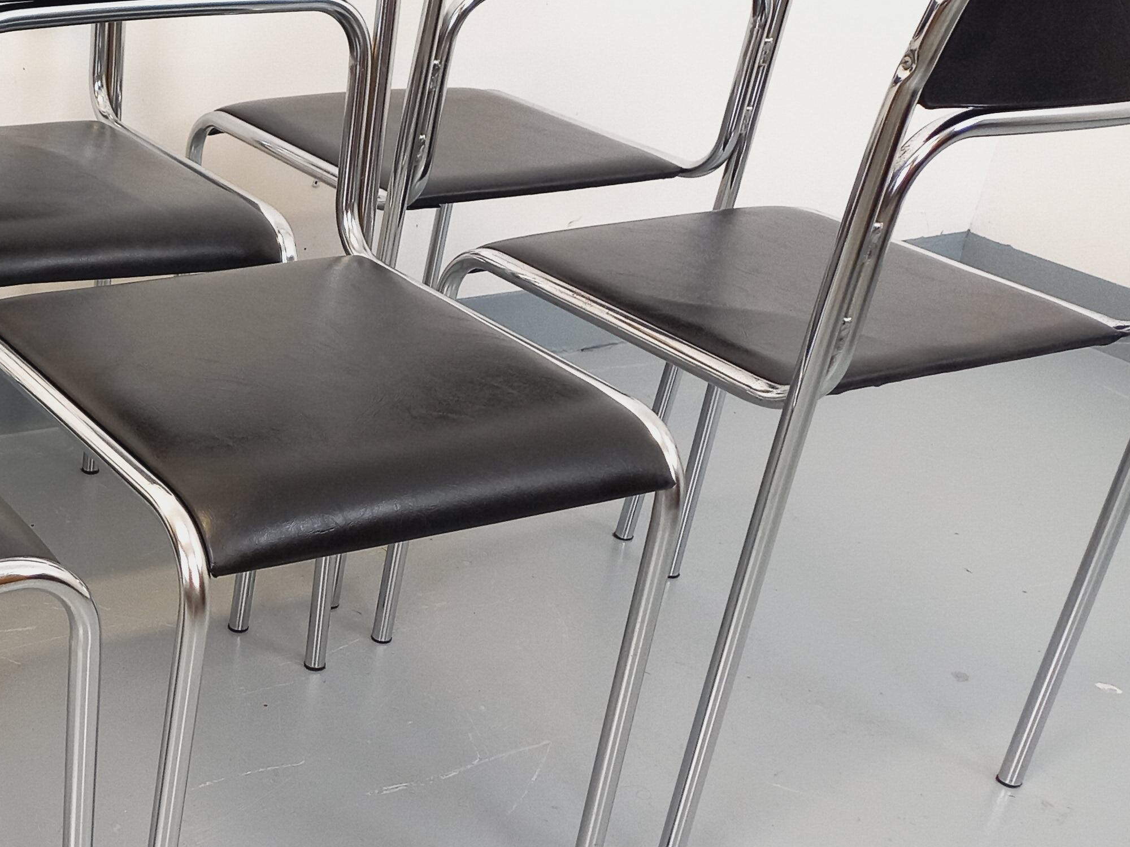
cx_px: 50
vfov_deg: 28.9
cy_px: 554
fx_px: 1632
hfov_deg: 35.2
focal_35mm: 50
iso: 200
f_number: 1.8
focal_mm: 4.65
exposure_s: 1/50
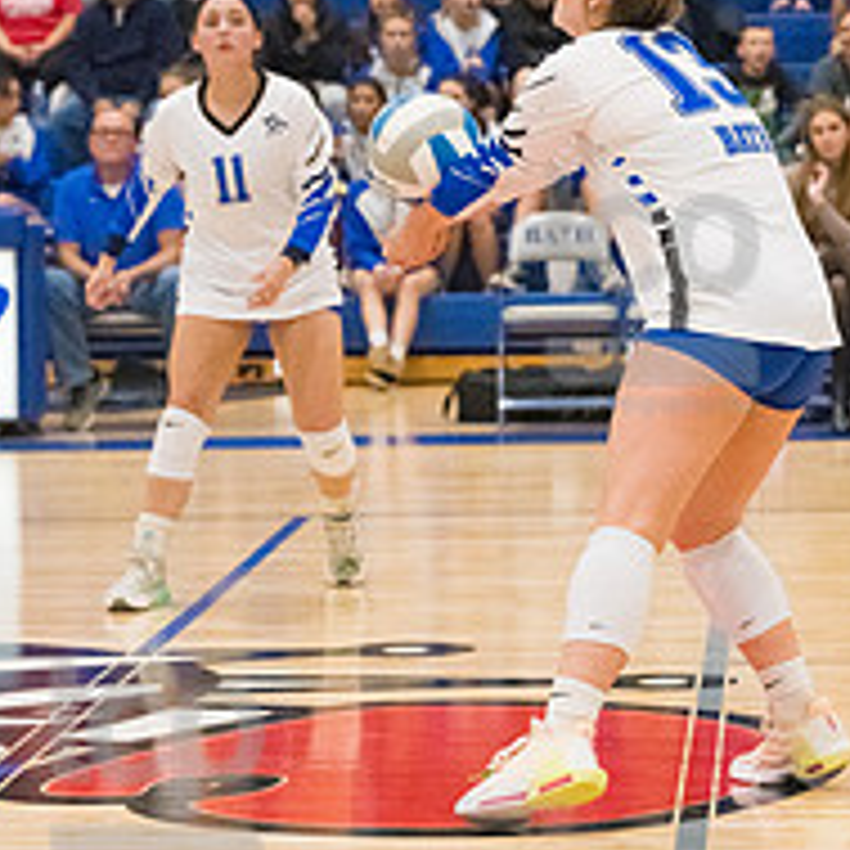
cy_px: 292
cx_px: 652
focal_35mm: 182
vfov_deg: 9.6
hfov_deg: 9.6
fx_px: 5056
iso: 10000
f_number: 4.5
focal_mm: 90
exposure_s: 1/1600
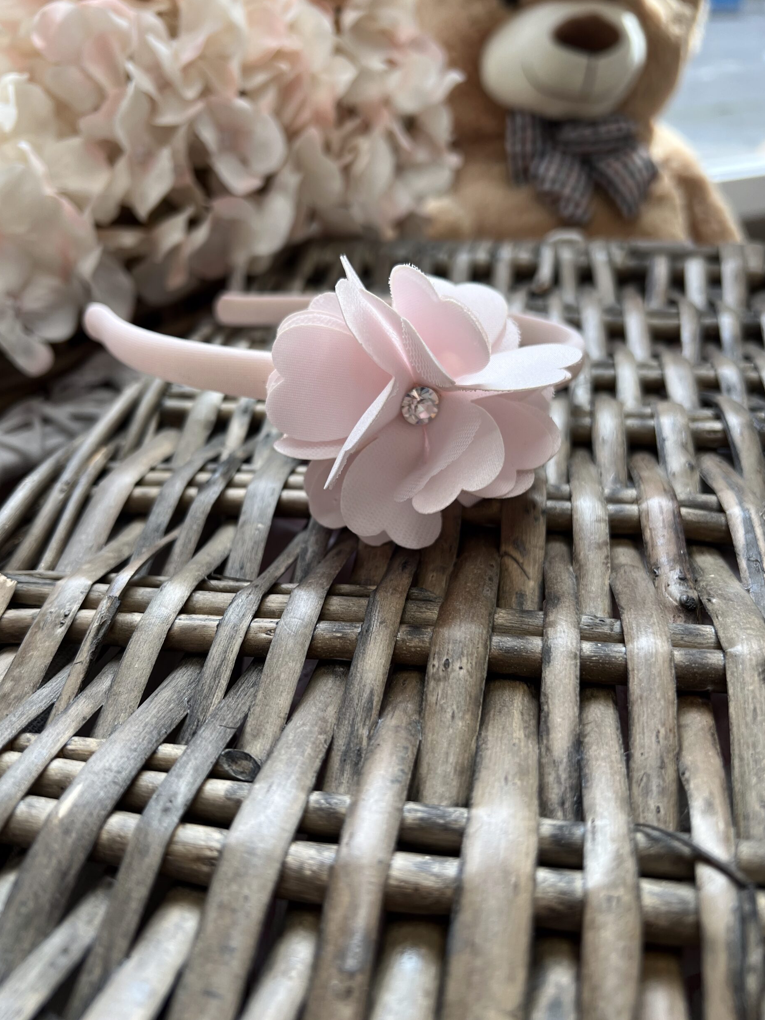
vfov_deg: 65.3
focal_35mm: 27
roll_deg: +4.3
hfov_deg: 51.4
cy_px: 502
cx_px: 382
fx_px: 796
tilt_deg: -32.7
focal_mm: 5.7
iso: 50
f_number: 1.5
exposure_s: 1/588
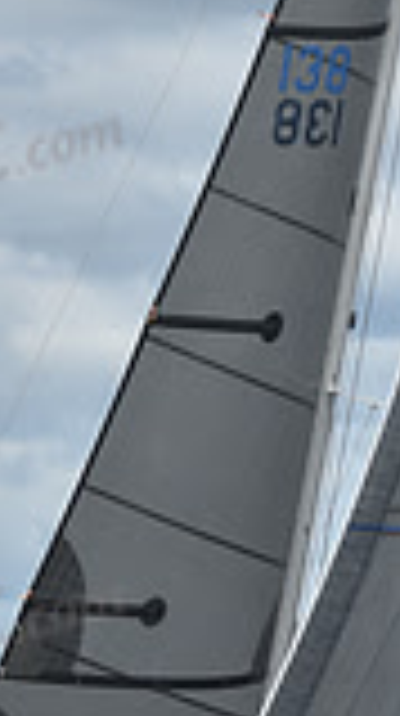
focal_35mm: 650
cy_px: 369
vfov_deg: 3.3
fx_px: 12302
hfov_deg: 1.9
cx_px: 357
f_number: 10
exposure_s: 1/800
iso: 250
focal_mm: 170
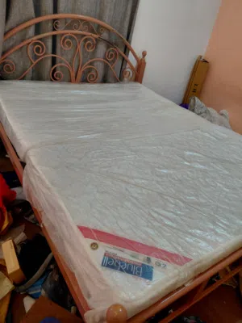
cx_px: 121
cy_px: 162
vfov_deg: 69.4
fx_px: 233
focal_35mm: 25
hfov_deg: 54.9
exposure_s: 1/50.1
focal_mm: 4.69
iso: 320
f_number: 1.8
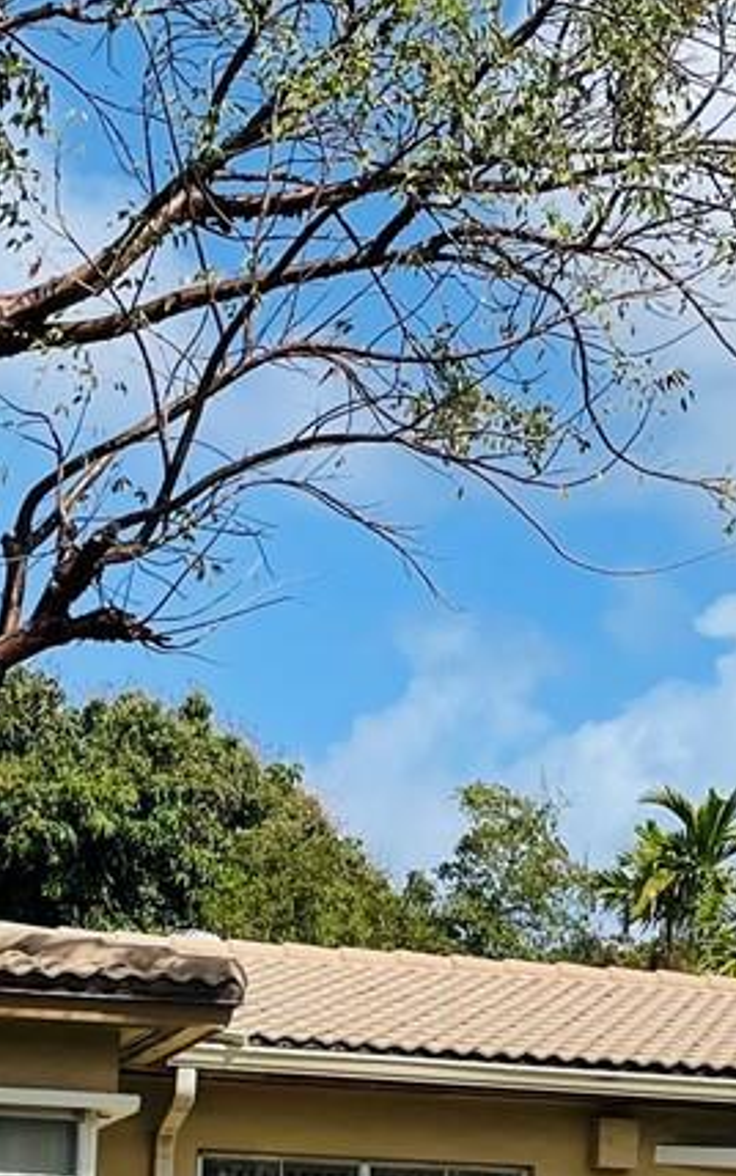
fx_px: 3301
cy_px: 1138
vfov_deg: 19.7
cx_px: 700
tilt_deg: +6.2
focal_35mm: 103
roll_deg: -1.4
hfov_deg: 12.6
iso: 32
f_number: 1.6
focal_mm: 4.2
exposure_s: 1/5051
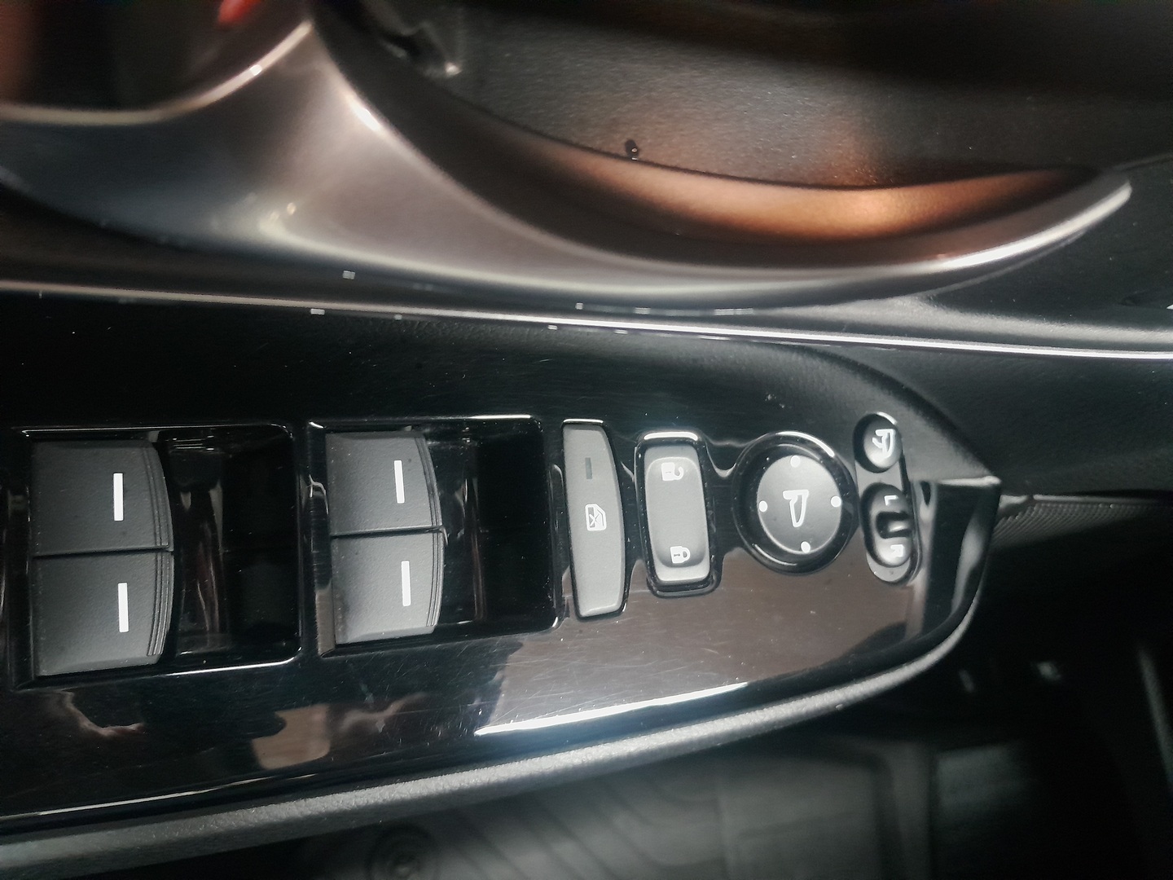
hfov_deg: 67.3
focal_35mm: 26
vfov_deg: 53.1
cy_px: 440
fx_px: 881
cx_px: 586
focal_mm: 4
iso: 640
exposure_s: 1/17
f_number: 1.8
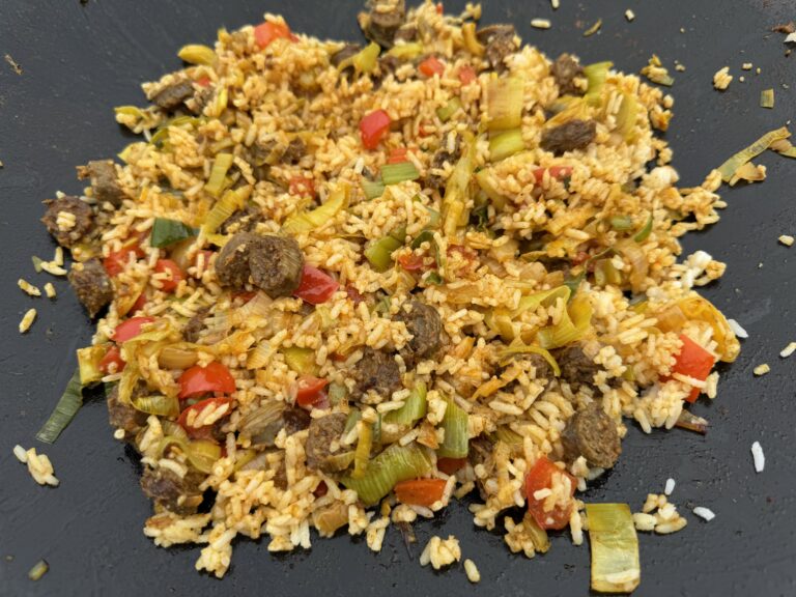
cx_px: 398
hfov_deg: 71.6
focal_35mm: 24
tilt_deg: -61.2
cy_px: 298
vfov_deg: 56.8
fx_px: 552
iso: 80
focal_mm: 6.76
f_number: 1.78
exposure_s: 1/1238
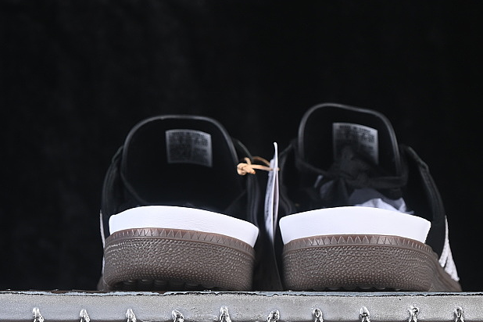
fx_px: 1757
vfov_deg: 10.5
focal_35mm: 131
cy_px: 117
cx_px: 280
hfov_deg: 15.6
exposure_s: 1/60
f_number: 6.3
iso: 160
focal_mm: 50
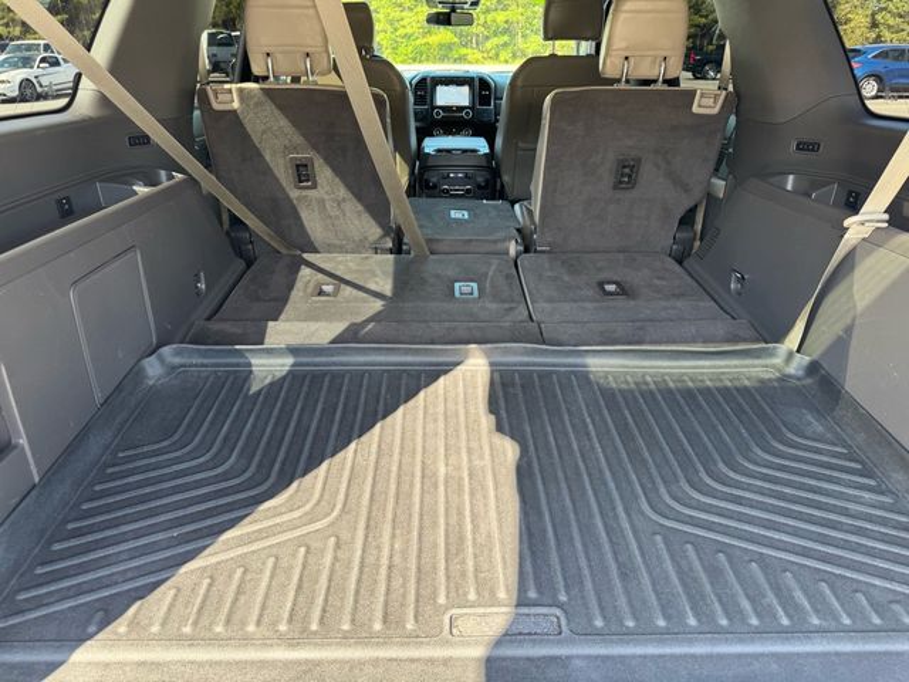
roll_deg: +1.9
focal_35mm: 24
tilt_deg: -24.6
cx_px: 454
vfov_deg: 56.8
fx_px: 630
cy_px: 341
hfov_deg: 71.6
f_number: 1.78
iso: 100
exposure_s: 1/121
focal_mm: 6.76
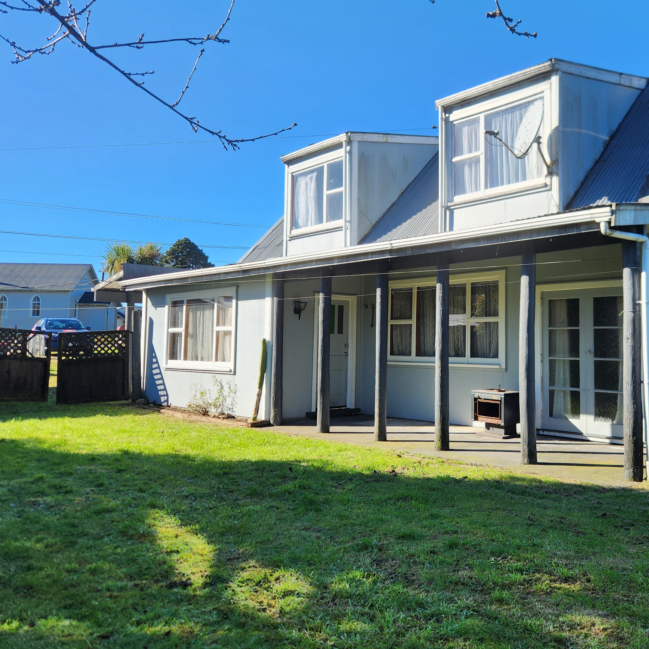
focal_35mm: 32
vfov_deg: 51.0
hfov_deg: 49.3
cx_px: 479
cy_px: 293
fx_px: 679
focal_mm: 5.4
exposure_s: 1/709
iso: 20
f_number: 1.8
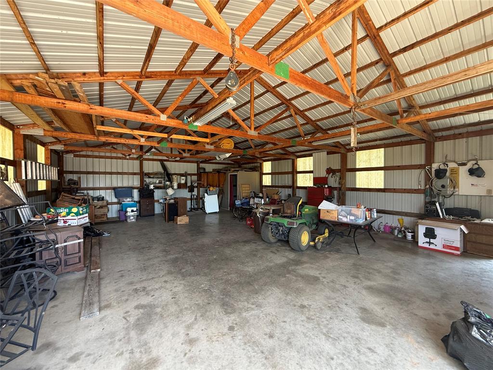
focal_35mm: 14
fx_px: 199
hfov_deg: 102.1
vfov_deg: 85.7
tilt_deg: -0.6
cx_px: 246
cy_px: 185
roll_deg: -0.4
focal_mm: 2.22
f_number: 2.2
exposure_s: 1/99
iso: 200
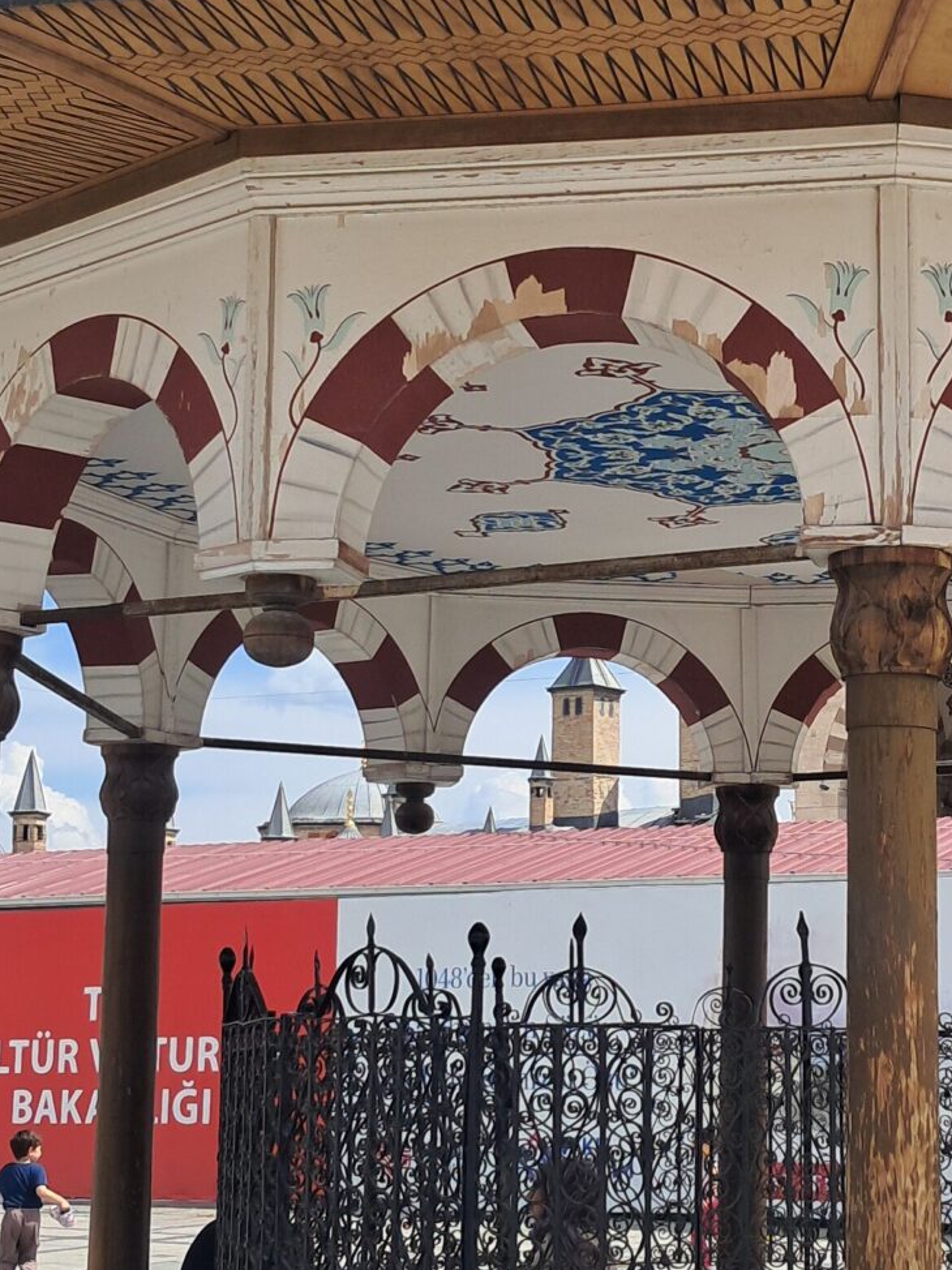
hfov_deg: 20.6
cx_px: 642
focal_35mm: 71
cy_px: 619
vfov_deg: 27.4
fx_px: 2605
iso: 50
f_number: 1.8
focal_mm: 4
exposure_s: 1/661
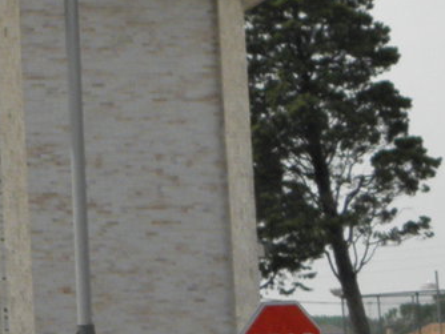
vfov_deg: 6.6
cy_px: 16
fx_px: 2895
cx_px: -416
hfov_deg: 8.4
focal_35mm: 225
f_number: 7.8
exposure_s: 1/200
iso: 100
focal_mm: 8.6
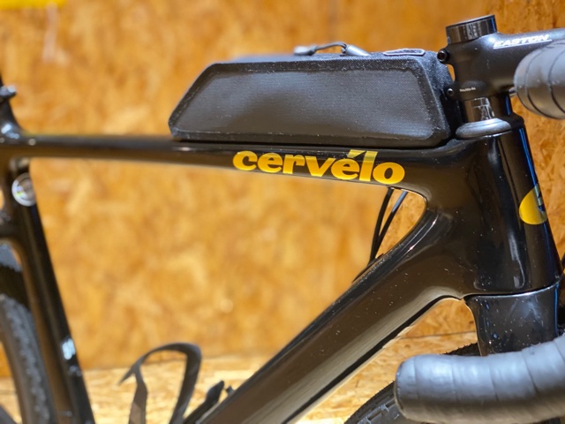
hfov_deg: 36.8
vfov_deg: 28.0
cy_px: 212
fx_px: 849
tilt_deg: -18.9
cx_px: 282
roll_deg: -0.3
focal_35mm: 52
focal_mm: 6
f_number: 2
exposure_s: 1/25
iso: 400
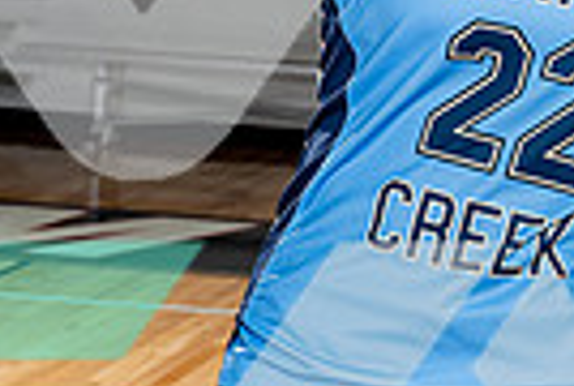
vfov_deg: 10.2
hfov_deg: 14.3
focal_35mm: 134
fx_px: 2141
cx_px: 861
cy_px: -49
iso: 200
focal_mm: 31
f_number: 5.6
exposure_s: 1/250
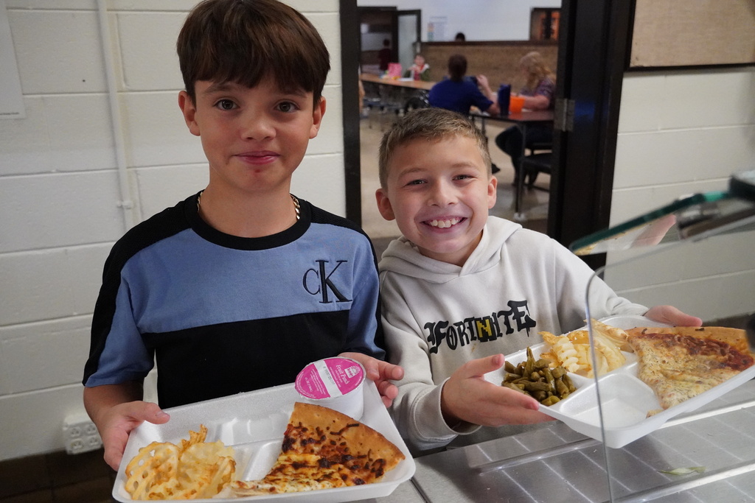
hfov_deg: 59.5
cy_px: 252
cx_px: 378
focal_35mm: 32
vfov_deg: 41.7
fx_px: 661
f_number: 4
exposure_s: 1/800
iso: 6400
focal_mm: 21
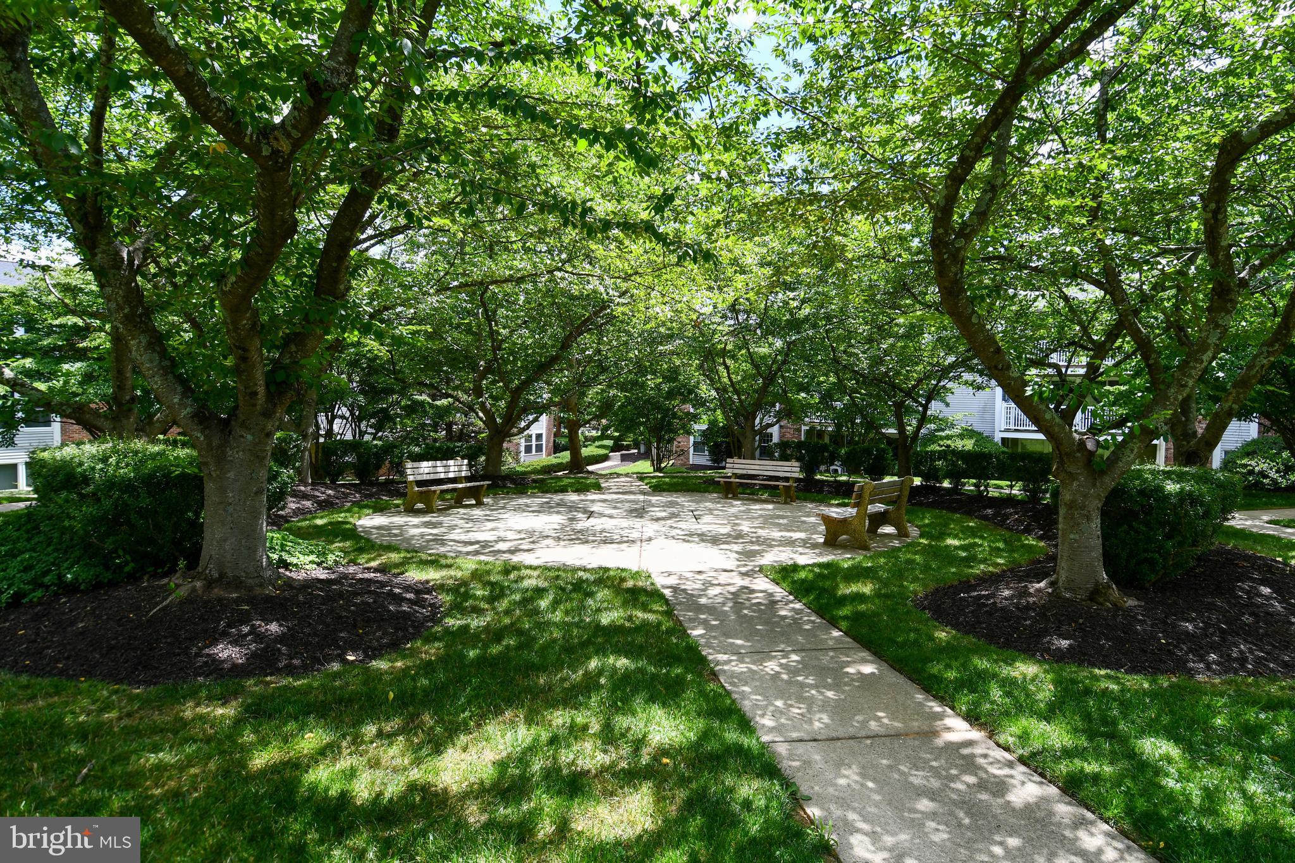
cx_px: 648
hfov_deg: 90.0
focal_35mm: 18
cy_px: 432
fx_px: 647
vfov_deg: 67.4
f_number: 6.3
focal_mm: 12
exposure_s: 1/250
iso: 200
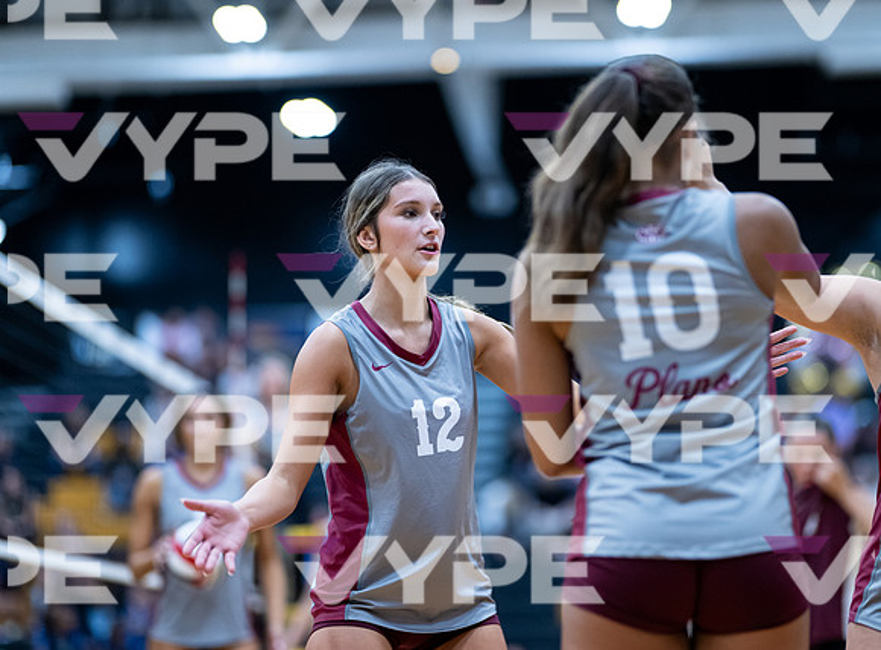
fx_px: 2593
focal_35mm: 102
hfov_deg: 19.3
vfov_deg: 14.3
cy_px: 284
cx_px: 470
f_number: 1.2
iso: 1250
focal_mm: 85
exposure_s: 1/1600
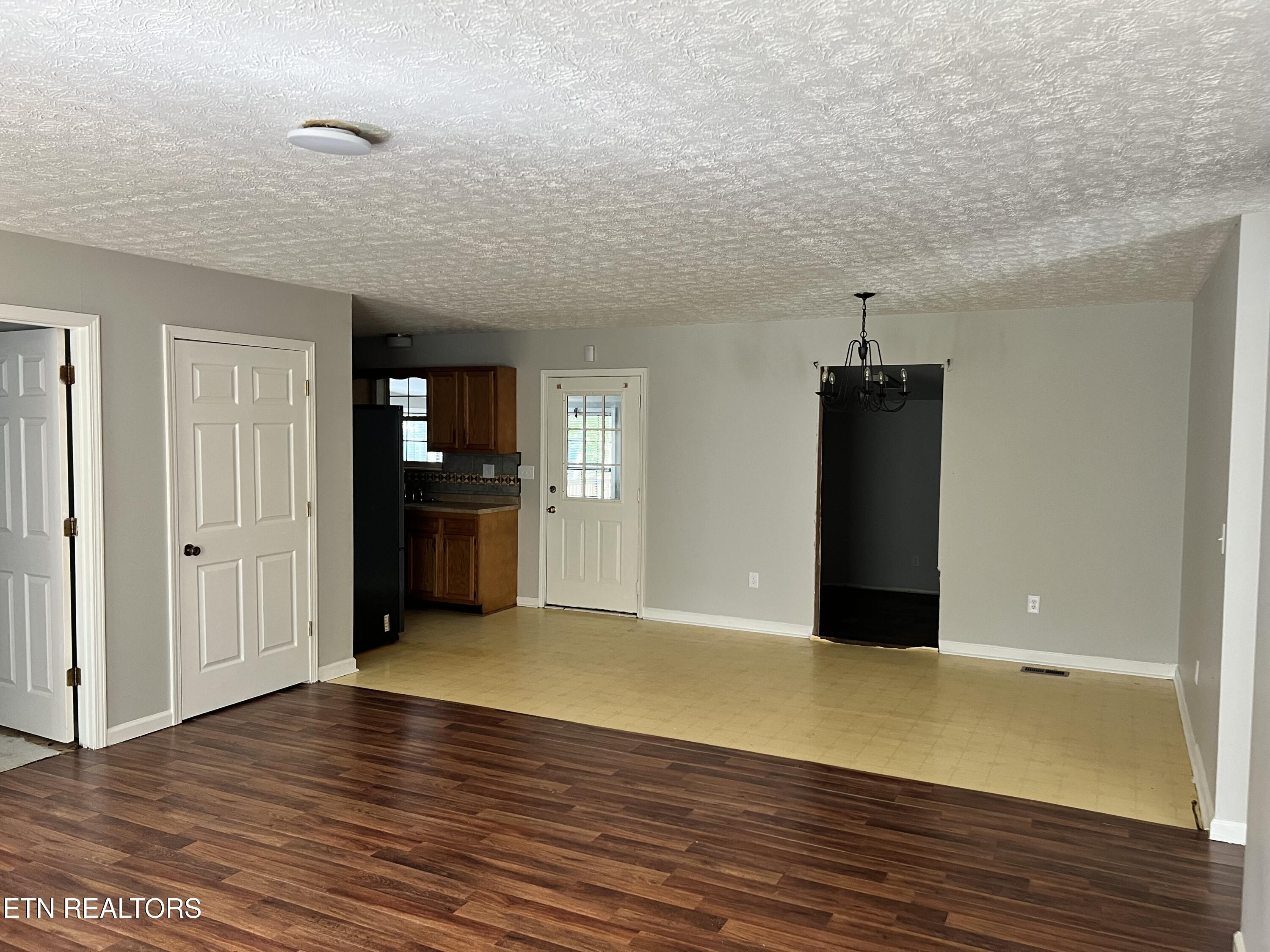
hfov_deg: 67.3
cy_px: 476
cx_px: 635
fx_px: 954
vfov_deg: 53.1
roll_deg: -0.6
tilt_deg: -3.3
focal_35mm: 26
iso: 125
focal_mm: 5.7
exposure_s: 1/99
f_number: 1.5
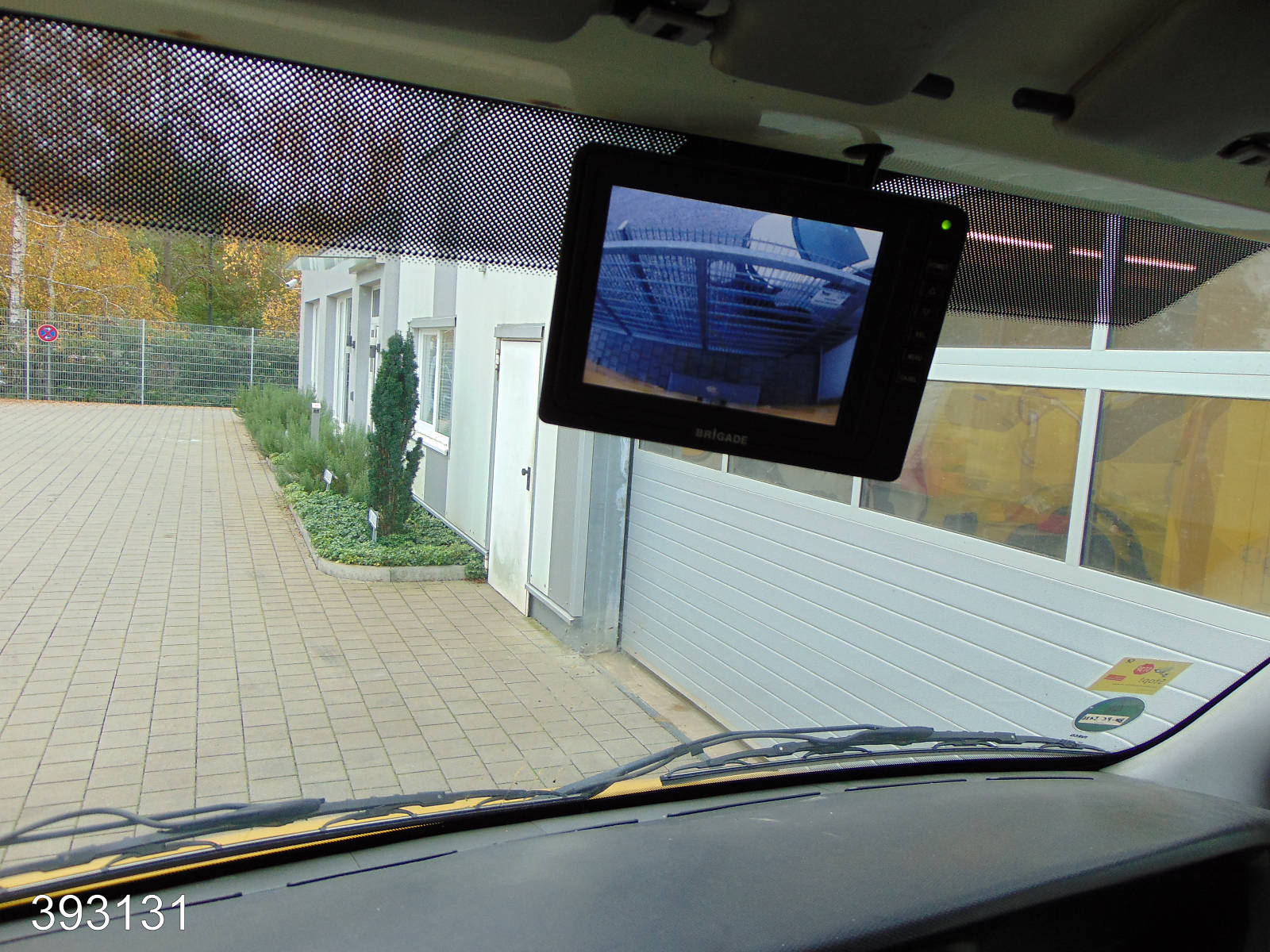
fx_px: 917
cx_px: 635
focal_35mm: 25
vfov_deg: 54.9
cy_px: 476
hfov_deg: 69.4
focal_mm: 4.5
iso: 100
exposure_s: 1/60
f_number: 3
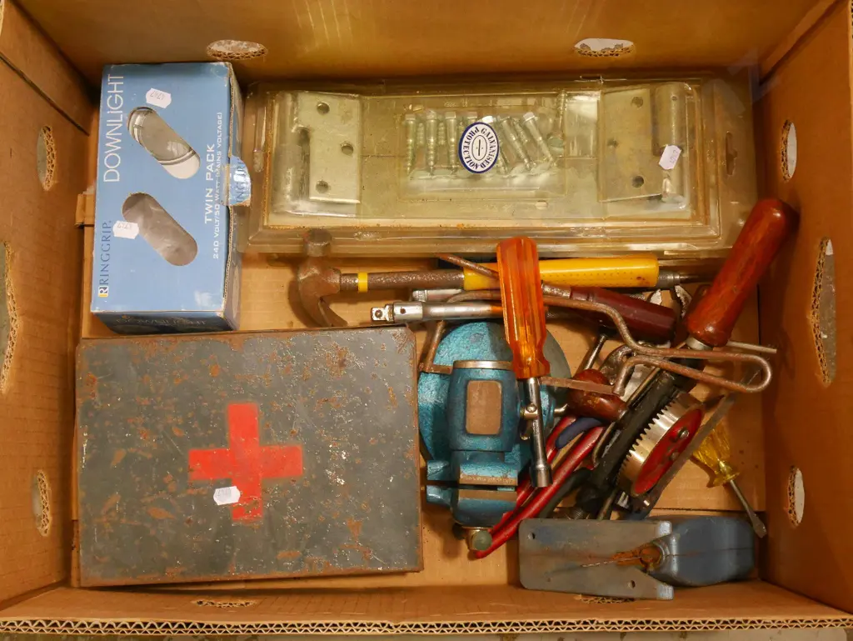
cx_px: 426
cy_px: 320
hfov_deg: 34.3
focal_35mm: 56
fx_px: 1381
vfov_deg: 26.1
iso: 3200
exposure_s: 1/50
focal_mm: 28
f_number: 5.4
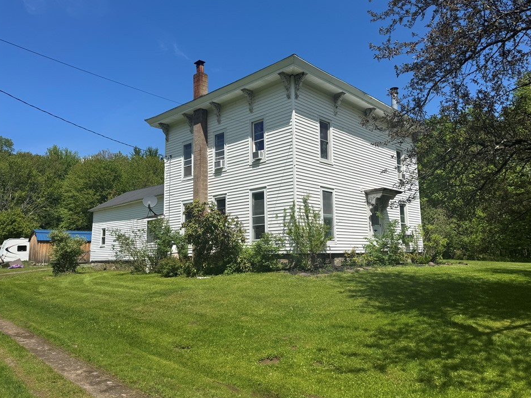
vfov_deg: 53.1
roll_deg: +1.4
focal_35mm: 26
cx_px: 281
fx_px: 399
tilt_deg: +7.4
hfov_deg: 67.2
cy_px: 193
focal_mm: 6.76
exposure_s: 1/5814
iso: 80
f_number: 1.78
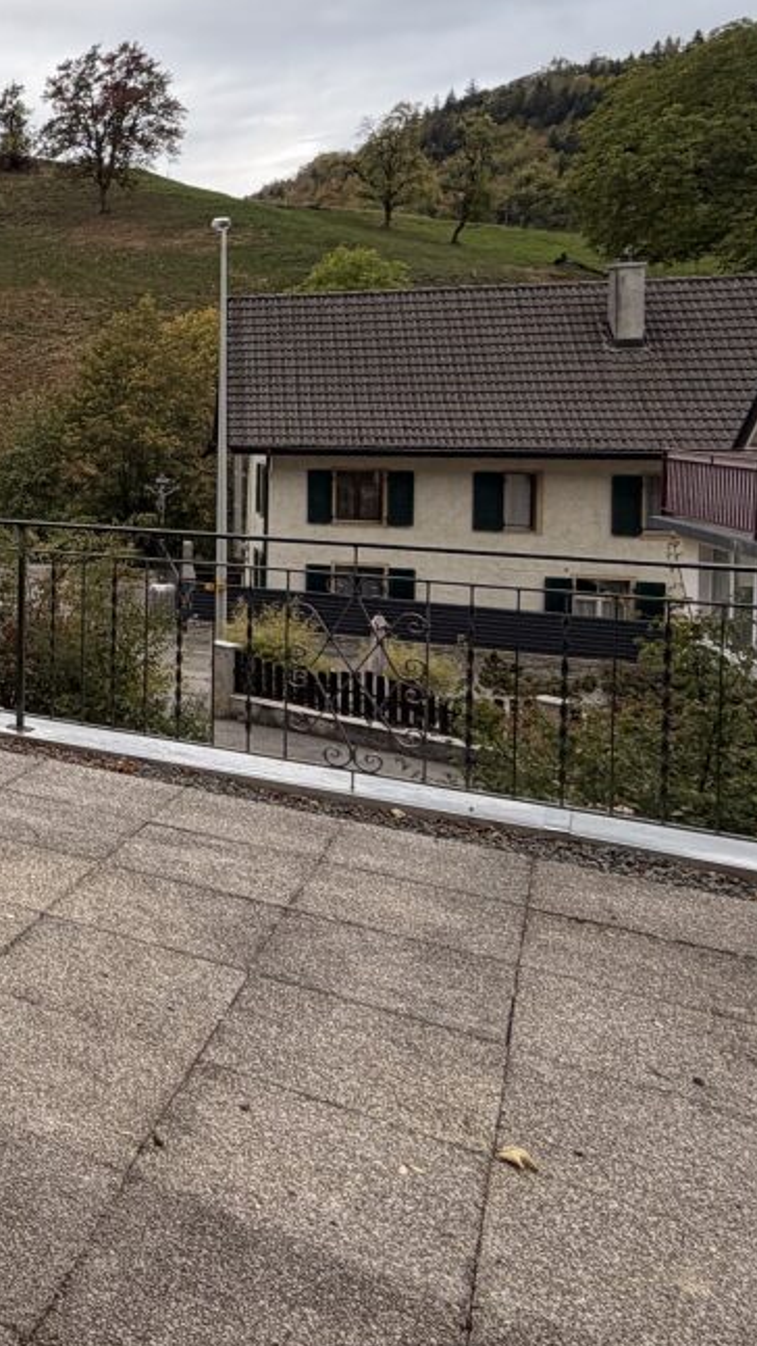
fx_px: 1177
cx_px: -426
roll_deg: +1.0
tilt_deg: +0.2
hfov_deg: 25.2
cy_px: 437
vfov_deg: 58.0
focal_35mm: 33
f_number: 2.2
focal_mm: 2.22
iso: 50
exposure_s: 1/502
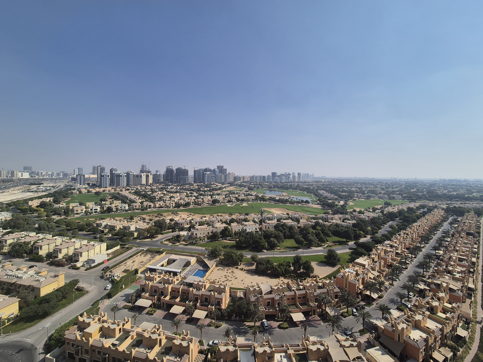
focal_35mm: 13
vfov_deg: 89.9
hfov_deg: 106.2
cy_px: 181
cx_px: 242
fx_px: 181
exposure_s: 1/4240
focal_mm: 2.2
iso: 50
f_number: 2.2
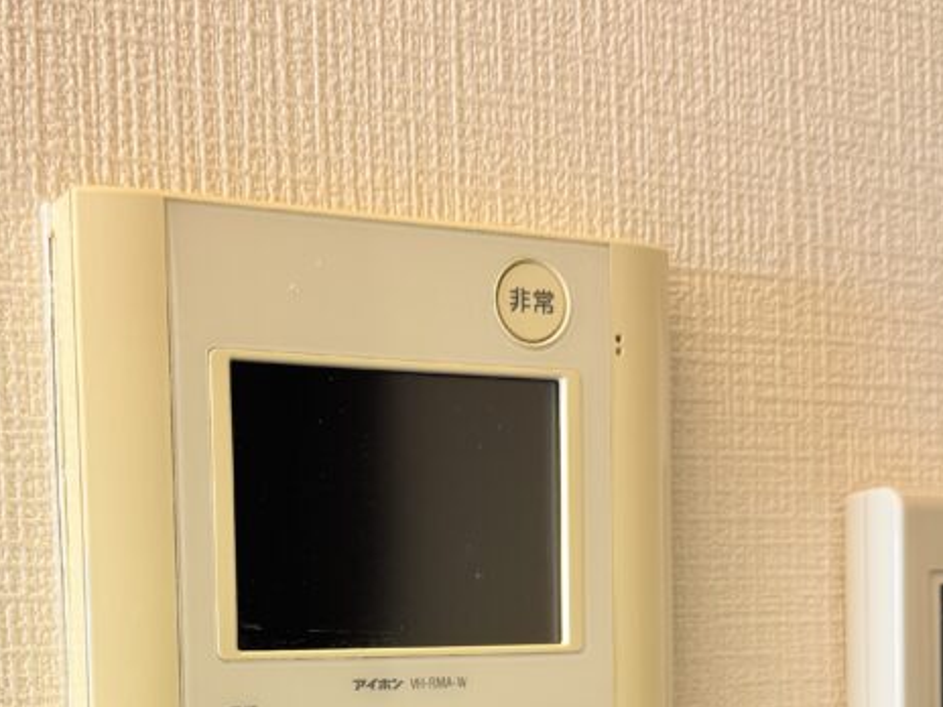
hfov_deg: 36.0
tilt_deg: -3.2
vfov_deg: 26.1
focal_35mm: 53
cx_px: 352
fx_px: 1444
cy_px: 709
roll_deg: +0.4
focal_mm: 6.76
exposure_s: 1/50
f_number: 1.78
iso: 160
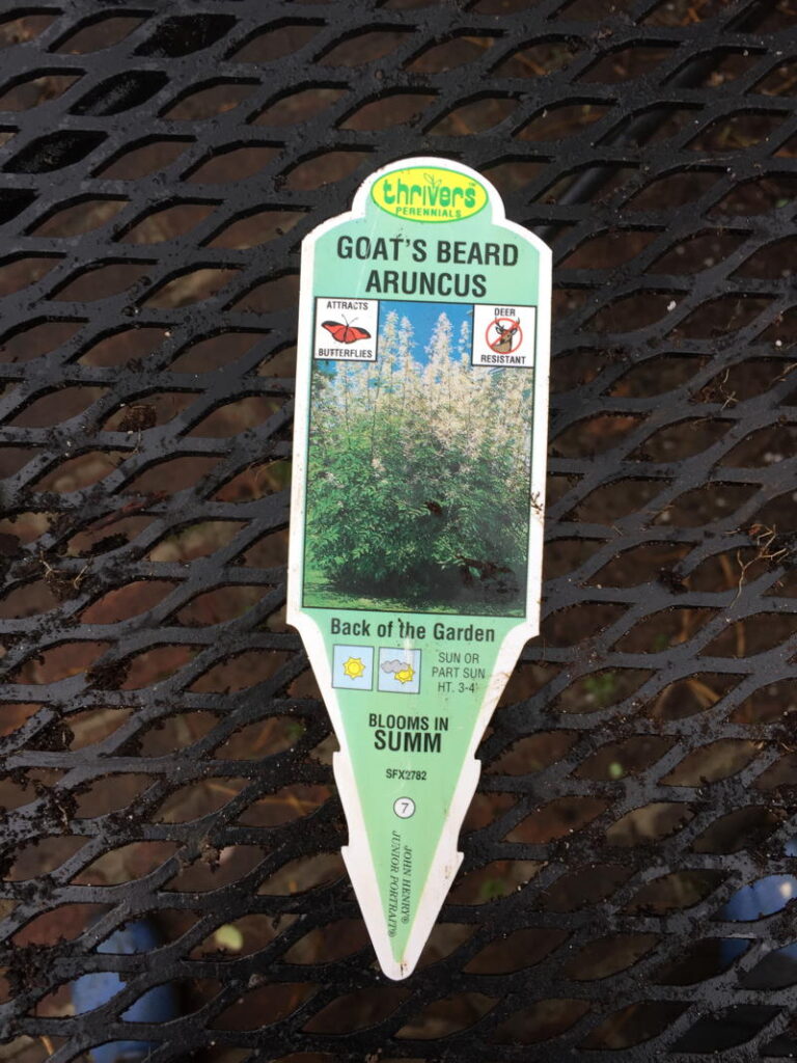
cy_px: 532
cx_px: 398
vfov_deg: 61.7
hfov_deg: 48.2
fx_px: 890
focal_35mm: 29
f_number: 2.2
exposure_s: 1/60
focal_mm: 4.15
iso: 40
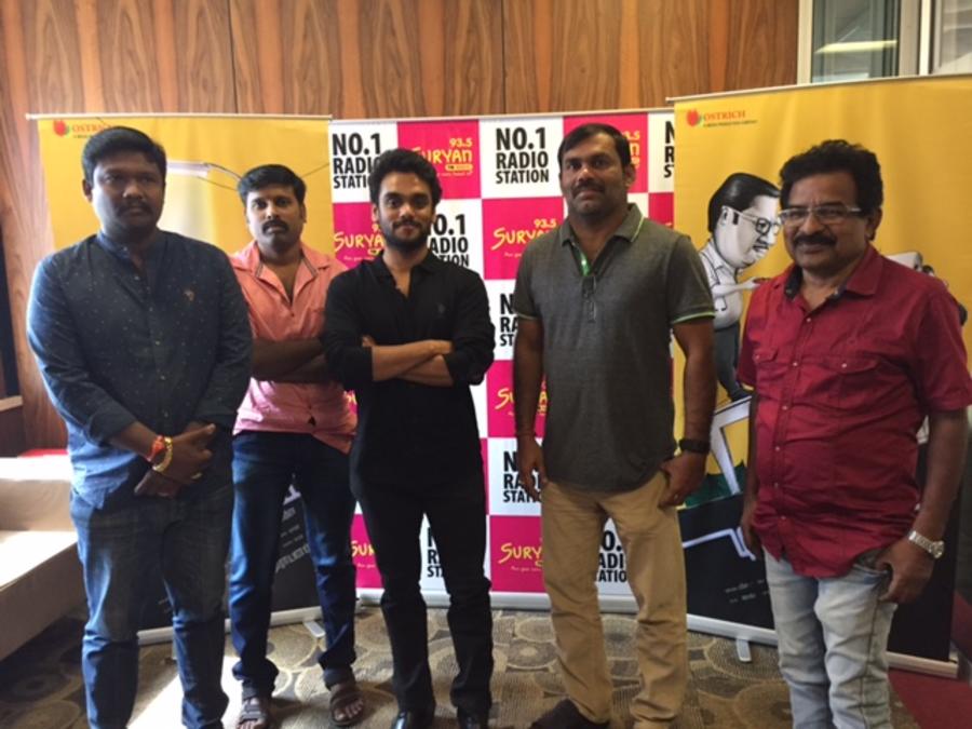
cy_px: 364
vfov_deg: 48.2
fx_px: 814
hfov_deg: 61.7
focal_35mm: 29
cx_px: 486
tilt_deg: -9.0
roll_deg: +0.9
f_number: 2.2
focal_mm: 4.15
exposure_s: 1/33
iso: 320
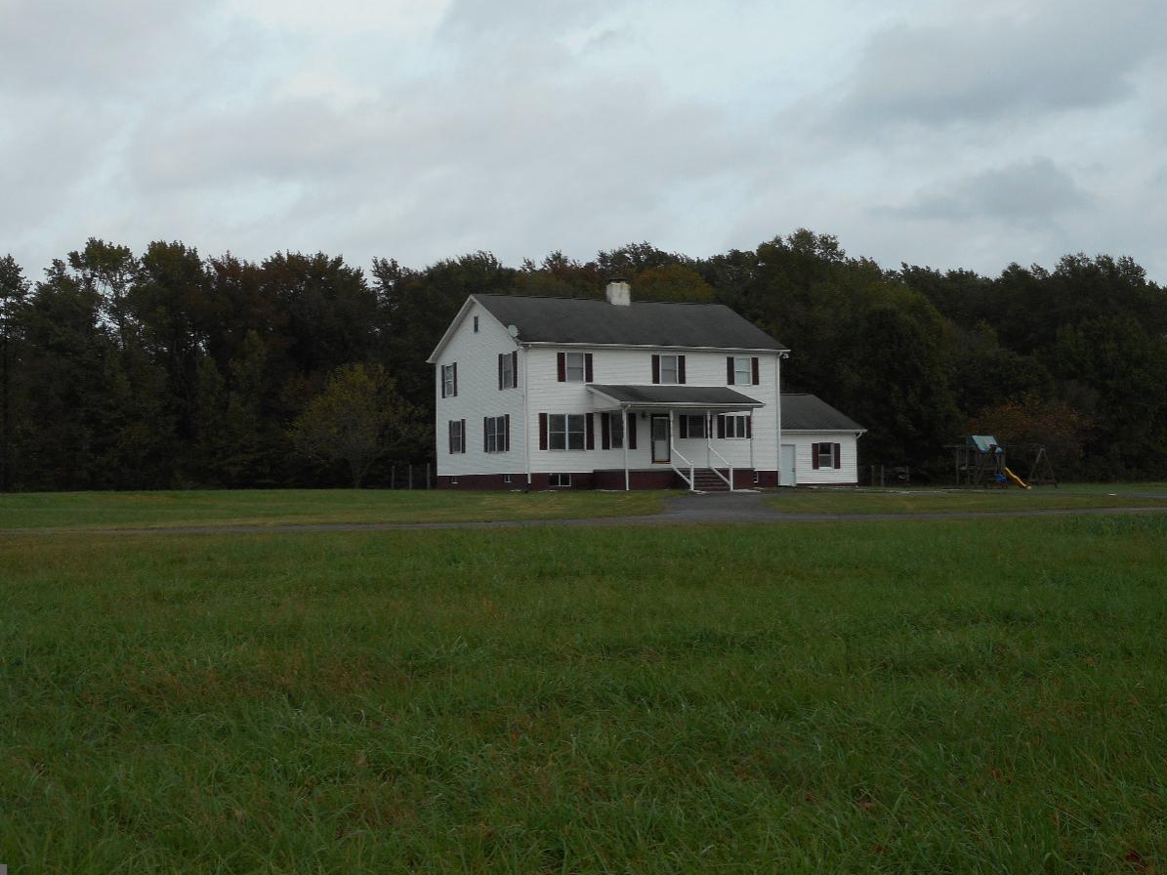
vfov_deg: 30.9
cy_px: 393
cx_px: 539
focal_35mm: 47
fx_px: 1584
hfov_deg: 40.4
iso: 80
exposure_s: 1/800
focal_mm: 6.9
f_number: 4.5
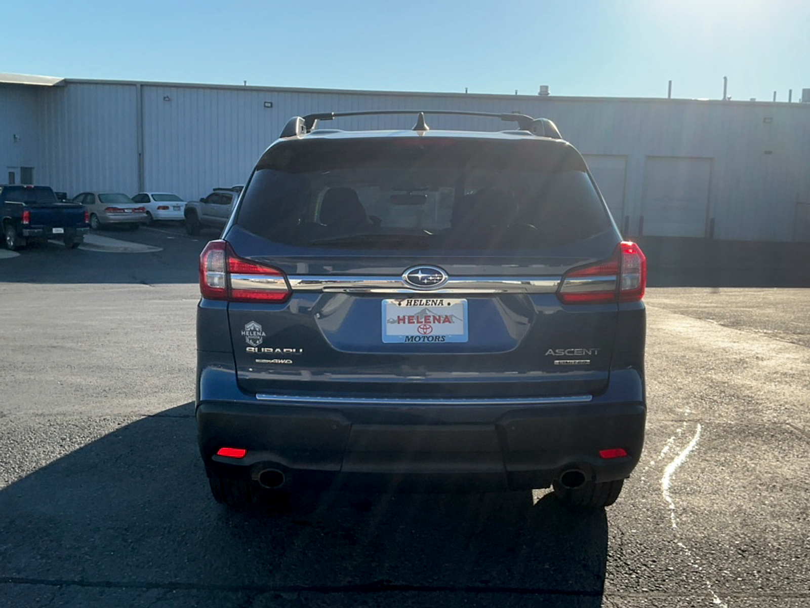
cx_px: 405
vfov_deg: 46.8
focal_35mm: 30
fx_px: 702
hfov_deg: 60.0
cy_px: 304
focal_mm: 3
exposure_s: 1/1786
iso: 25
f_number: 1.8
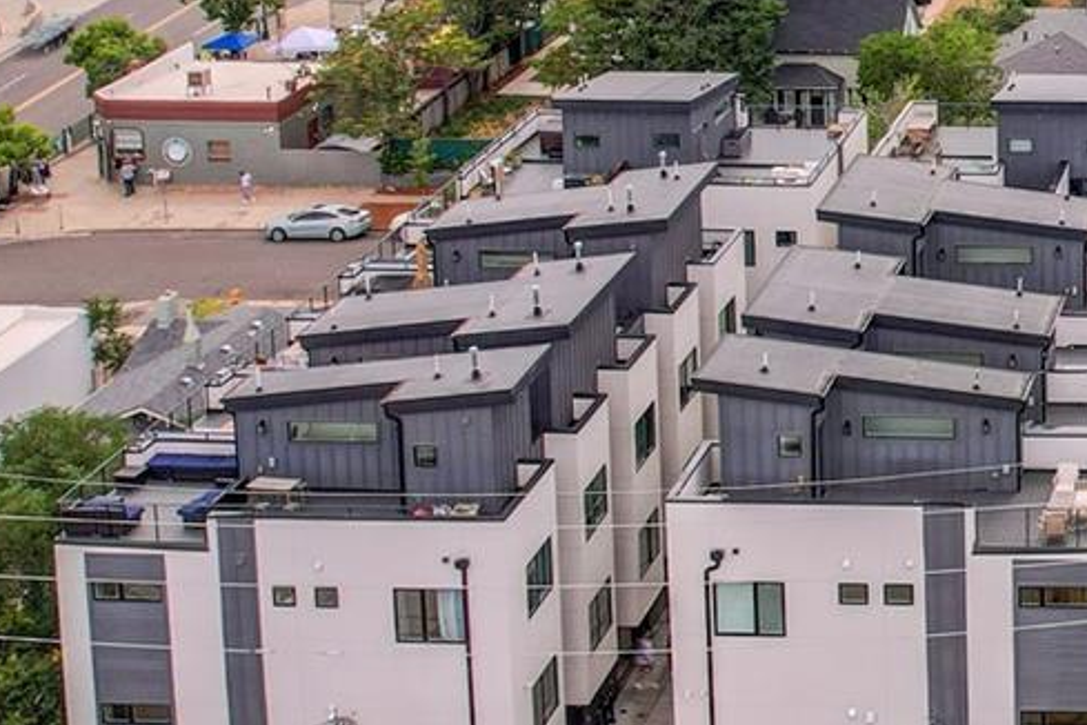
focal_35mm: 72
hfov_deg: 24.4
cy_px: 219
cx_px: 1429
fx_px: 2174
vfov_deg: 18.8
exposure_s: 1/100
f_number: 2.8
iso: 100
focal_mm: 8.4
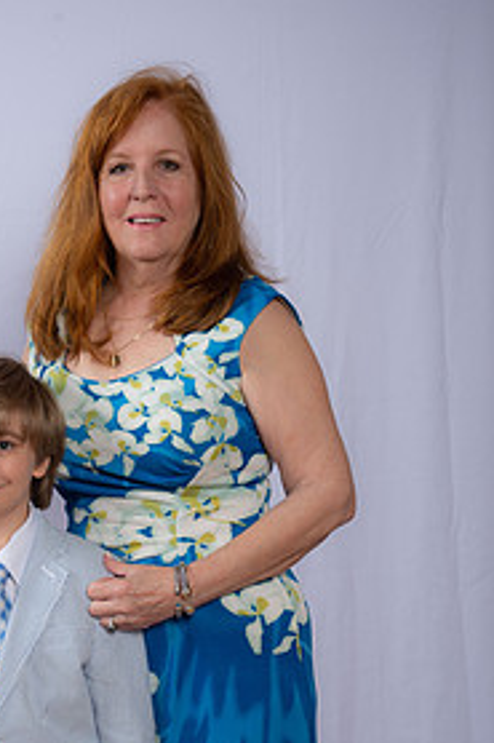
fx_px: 1834
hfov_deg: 15.3
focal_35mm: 89
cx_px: 127
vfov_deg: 22.7
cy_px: 529
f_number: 8
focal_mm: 55
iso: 250
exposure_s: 1/160
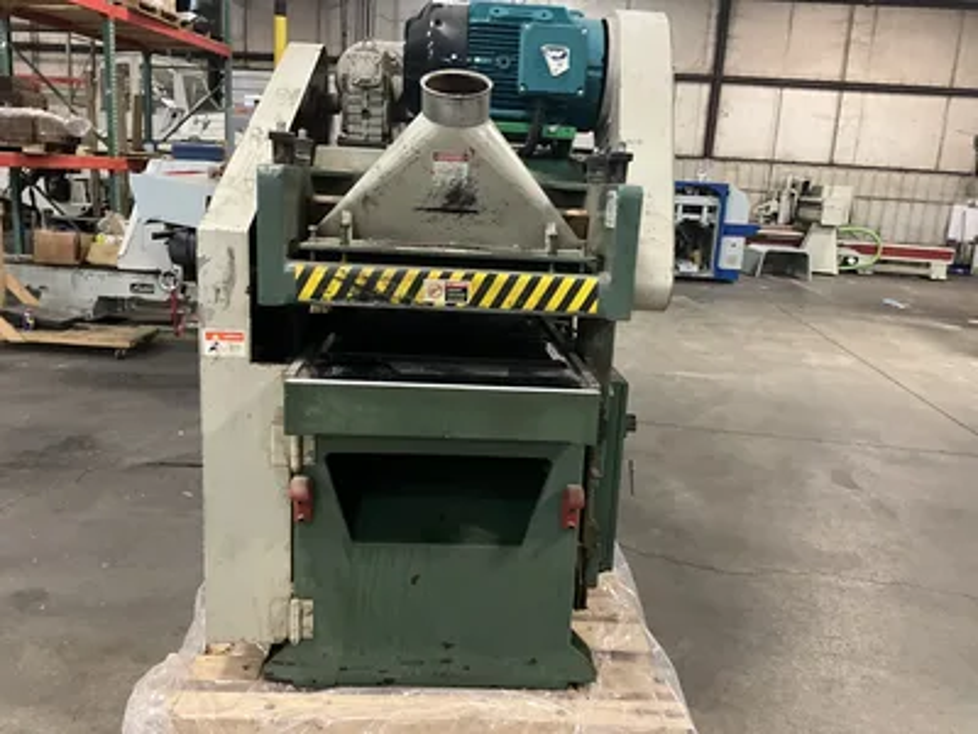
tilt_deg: -12.9
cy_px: 367
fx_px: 819
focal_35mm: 29
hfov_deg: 61.7
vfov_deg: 48.2
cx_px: 489
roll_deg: -4.1
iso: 320
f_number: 1.8
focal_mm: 3
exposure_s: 1/34
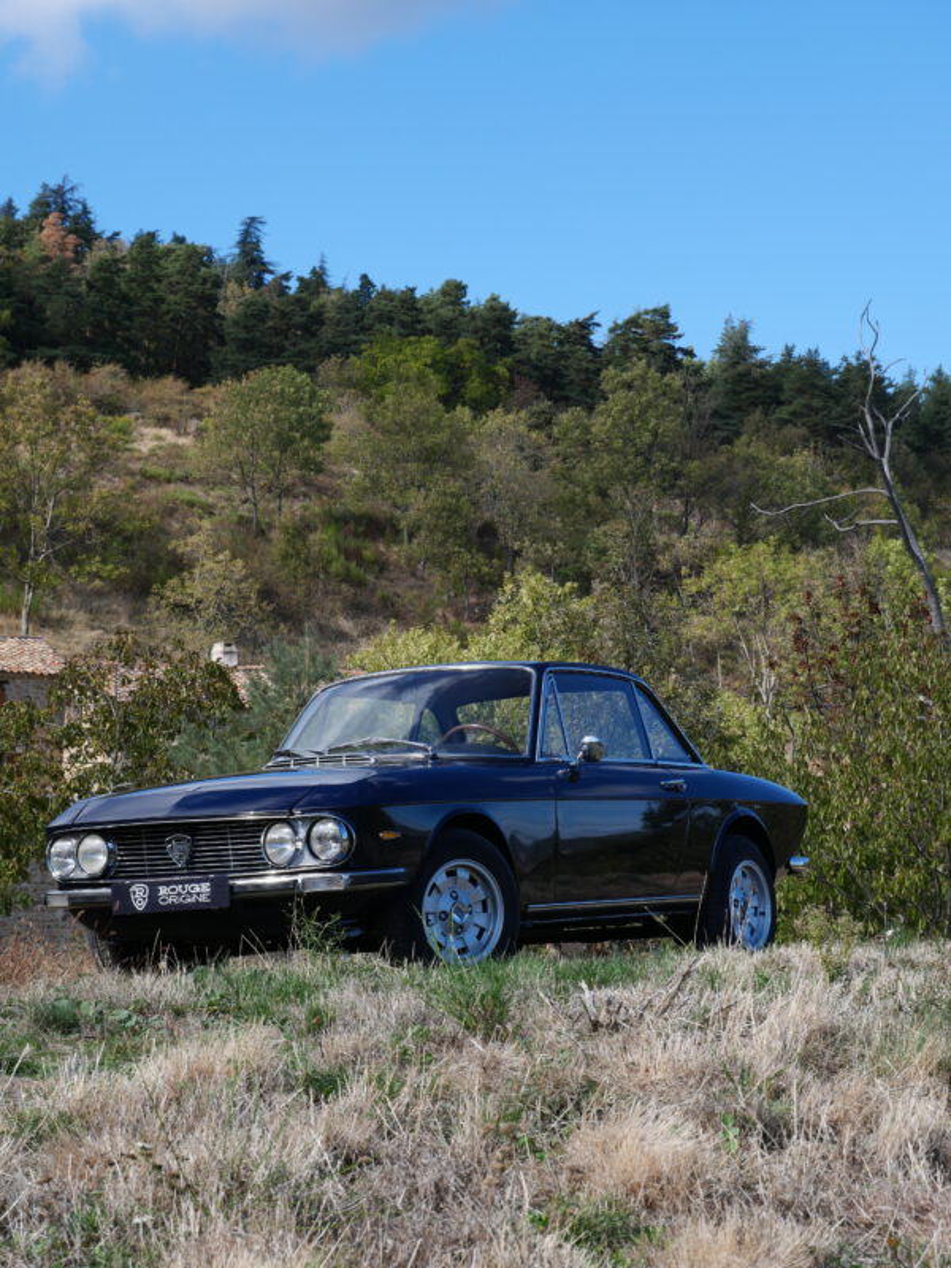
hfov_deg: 18.4
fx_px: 2930
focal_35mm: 80
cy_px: 634
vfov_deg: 24.4
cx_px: 476
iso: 200
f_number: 8
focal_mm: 40
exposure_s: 1/400
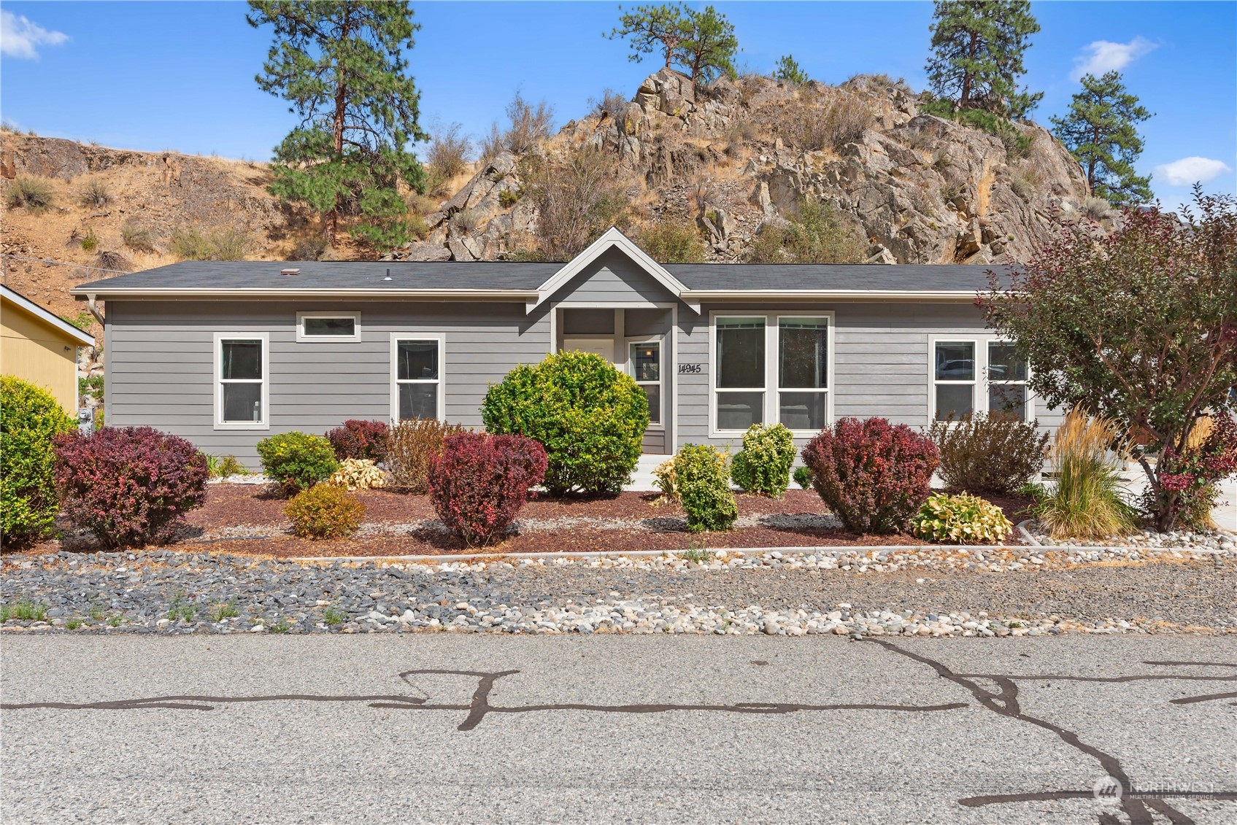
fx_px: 928
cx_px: 618
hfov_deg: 67.4
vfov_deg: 48.0
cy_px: 412
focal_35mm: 27
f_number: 7.1
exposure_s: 1/1600
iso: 100
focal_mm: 27
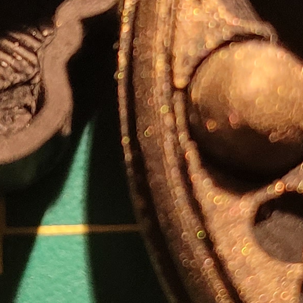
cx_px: 169
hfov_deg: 11.1
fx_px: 1565
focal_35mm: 158
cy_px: 141
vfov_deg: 11.1
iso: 320
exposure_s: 1/120
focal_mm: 5.4
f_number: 1.8
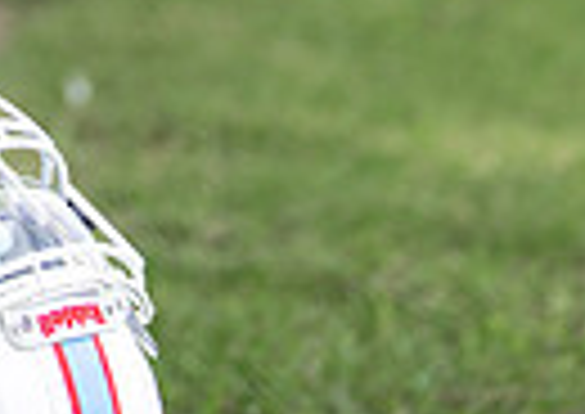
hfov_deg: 6.3
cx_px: -369
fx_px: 5217
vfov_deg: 4.4
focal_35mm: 315
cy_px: -659
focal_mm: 50
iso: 100
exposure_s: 1/3200
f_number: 1.2
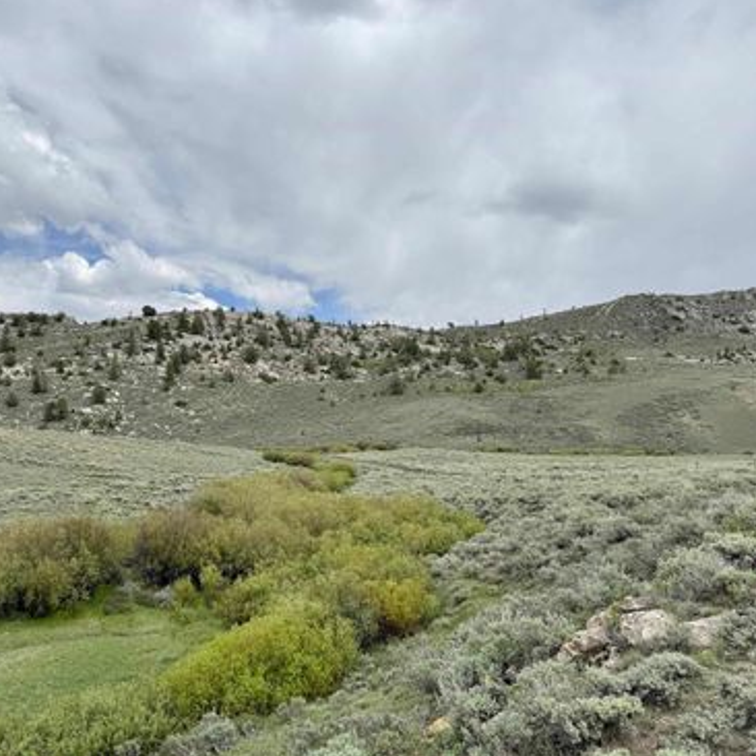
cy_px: 377
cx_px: 308
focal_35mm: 29
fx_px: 717
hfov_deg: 55.3
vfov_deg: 55.6
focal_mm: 6.76
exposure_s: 1/9091
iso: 80
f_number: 1.78
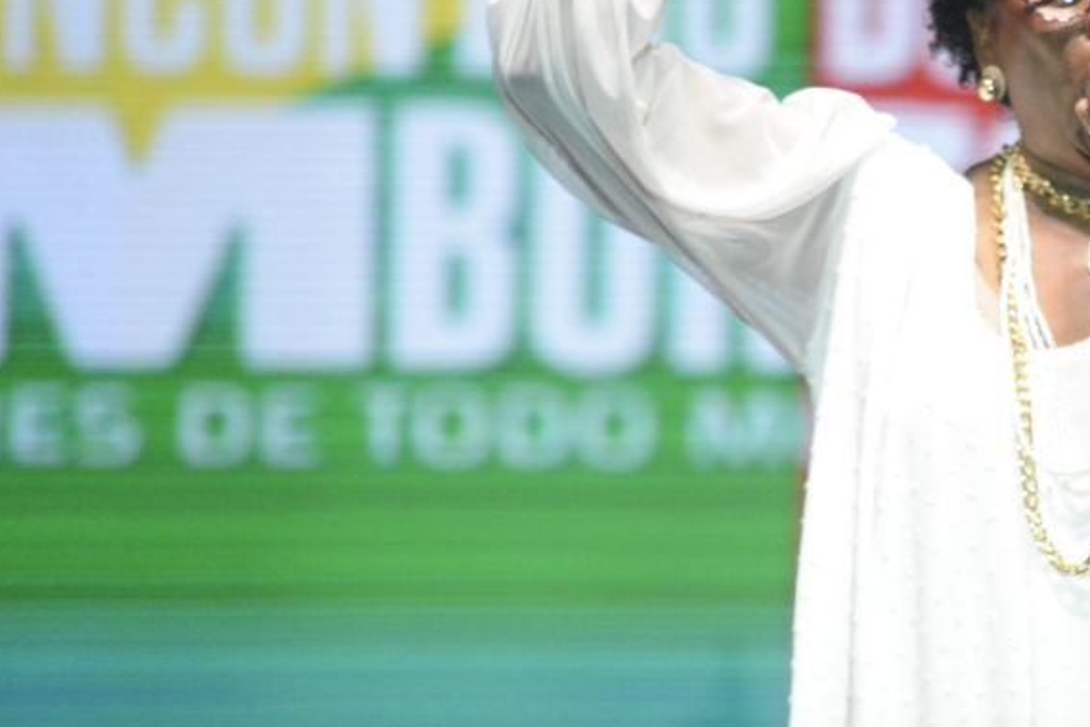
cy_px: 129
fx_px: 11747
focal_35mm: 388
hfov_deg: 5.3
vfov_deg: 3.5
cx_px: 1230
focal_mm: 170
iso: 6400
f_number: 3.2
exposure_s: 1/2500
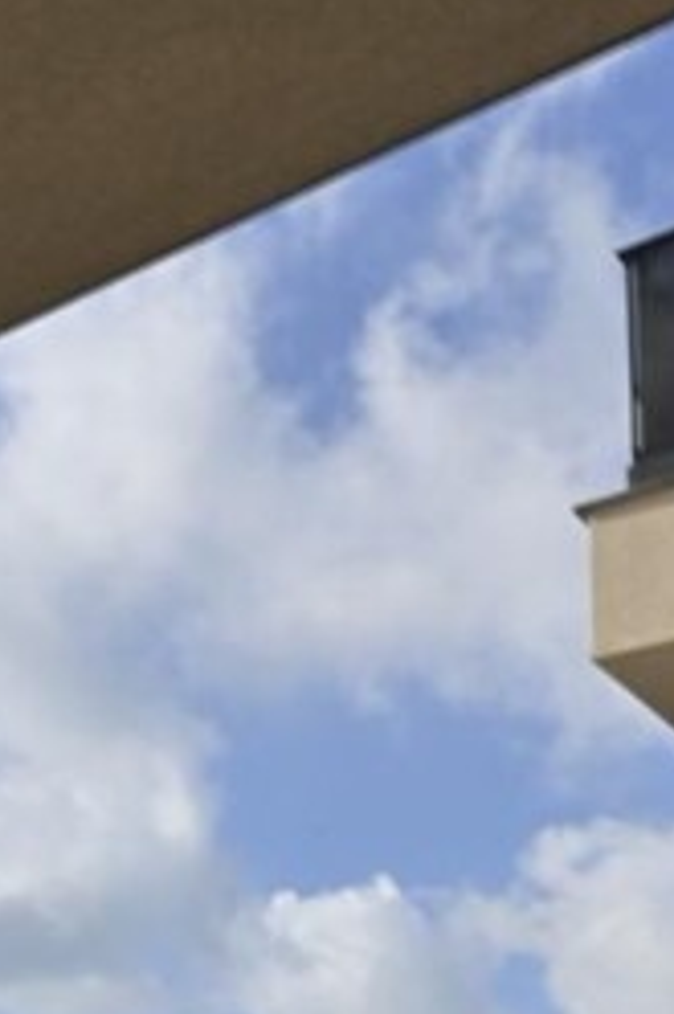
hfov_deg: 18.0
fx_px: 1715
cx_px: -517
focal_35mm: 61
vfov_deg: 27.9
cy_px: 1280
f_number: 22
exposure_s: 1/250
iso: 720
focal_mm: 14
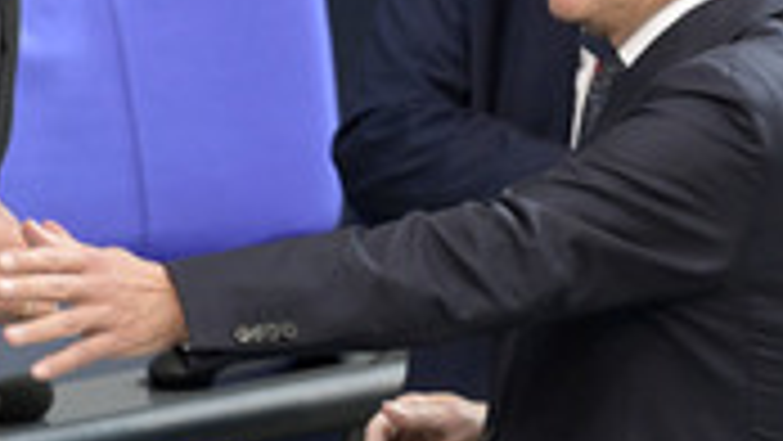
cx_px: 340
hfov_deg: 2.0
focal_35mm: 1087
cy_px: -45
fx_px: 22575
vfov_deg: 1.1
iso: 8000
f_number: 5.6
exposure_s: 1/320
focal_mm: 400
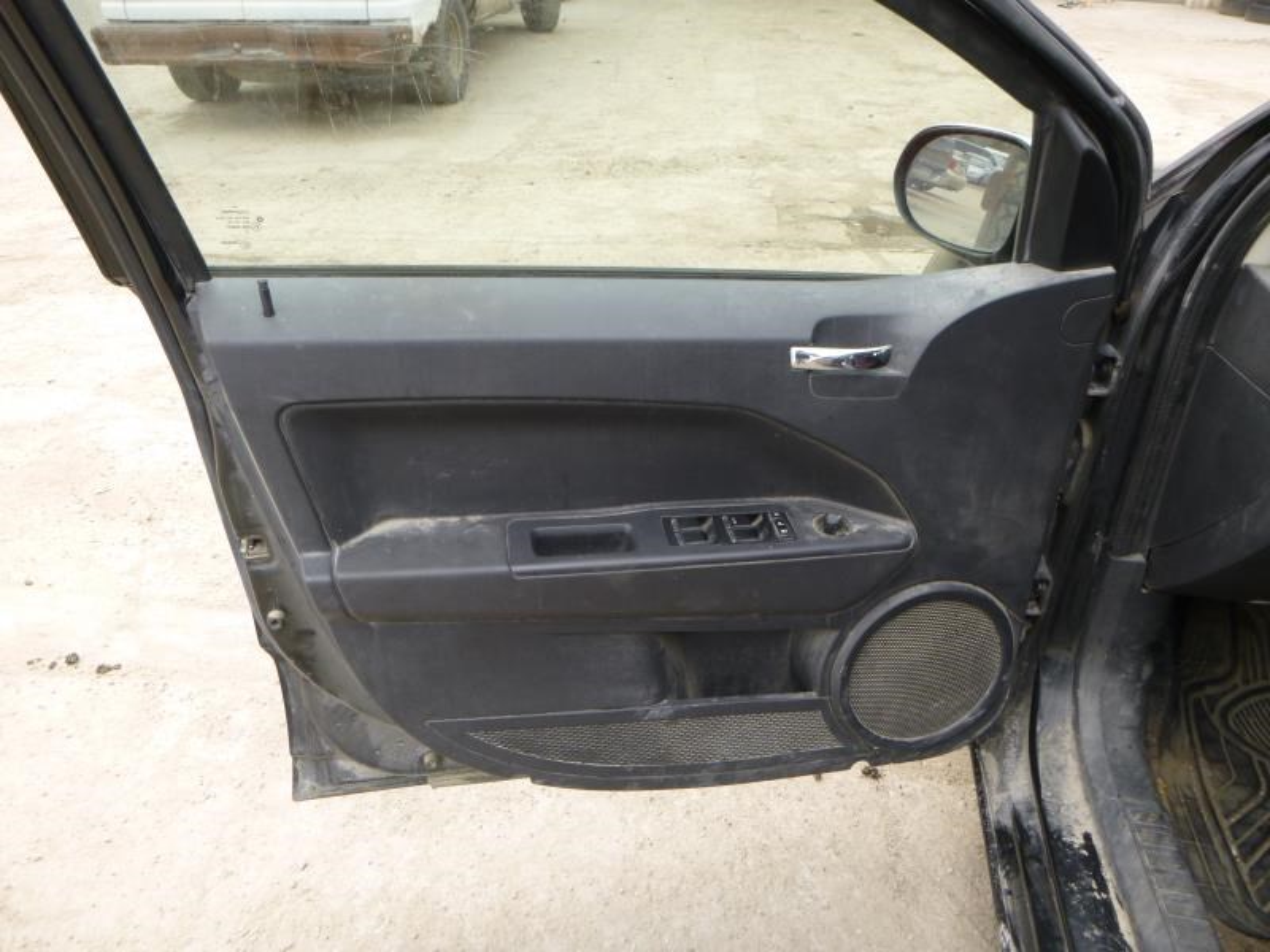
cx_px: 635
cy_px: 476
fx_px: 917
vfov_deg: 54.9
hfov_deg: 69.4
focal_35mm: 25
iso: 100
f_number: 3.9
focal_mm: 4.5
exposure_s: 1/60
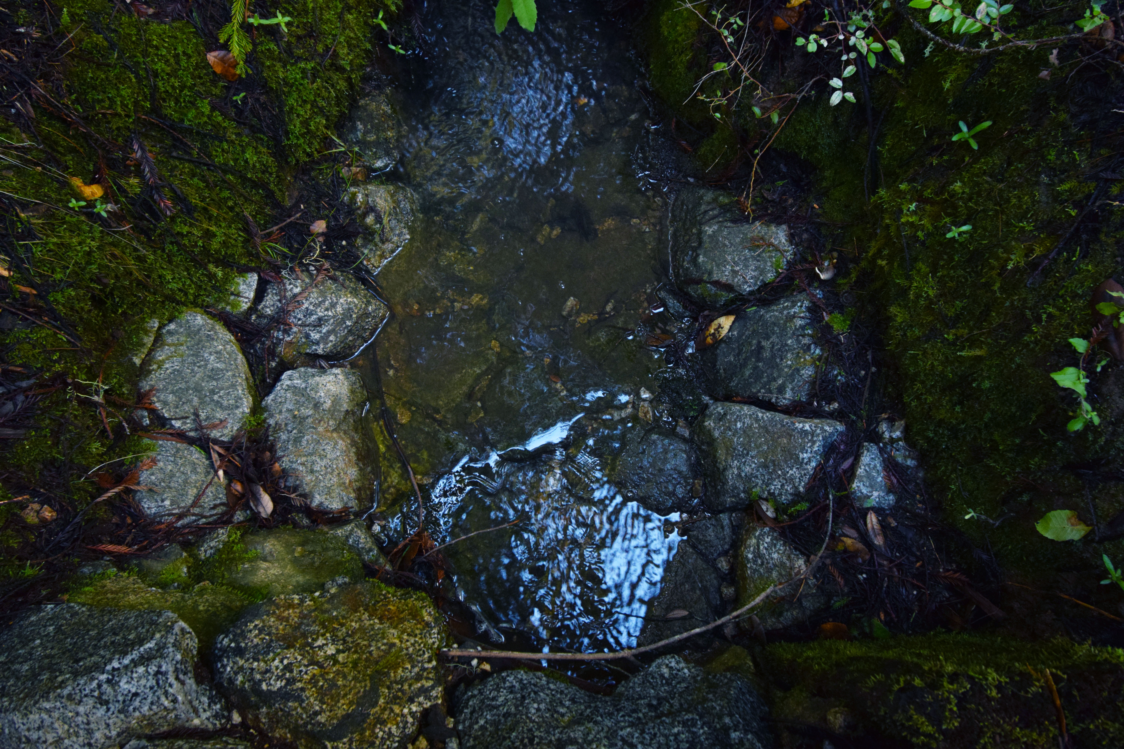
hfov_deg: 61.9
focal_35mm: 30
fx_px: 937
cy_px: 374
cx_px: 562
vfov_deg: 43.6
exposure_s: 1/50
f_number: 5.6
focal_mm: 20
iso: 1600
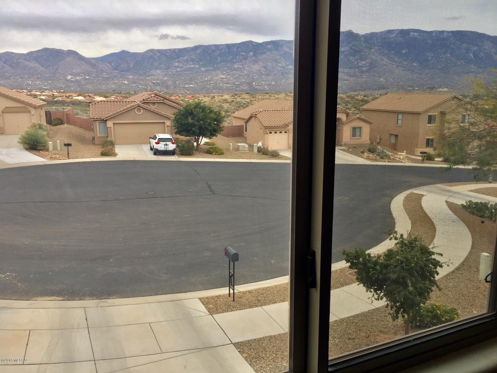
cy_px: 186
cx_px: 248
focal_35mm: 29
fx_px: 416
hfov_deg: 61.7
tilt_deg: -10.1
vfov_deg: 48.2
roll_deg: +0.1
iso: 32
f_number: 2.2
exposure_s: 1/775
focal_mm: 4.15
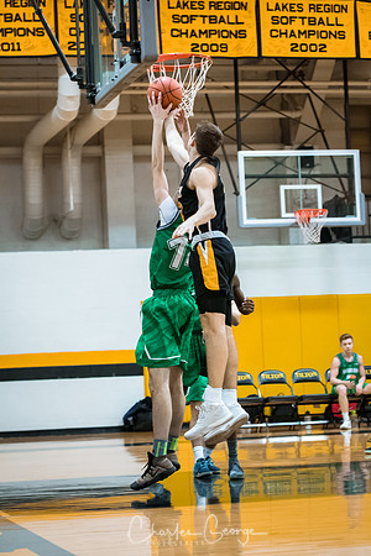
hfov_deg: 13.0
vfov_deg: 19.5
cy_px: 278
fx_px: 1623
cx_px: 186
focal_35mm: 105
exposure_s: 1/400
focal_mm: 70
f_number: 2.8
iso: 3200
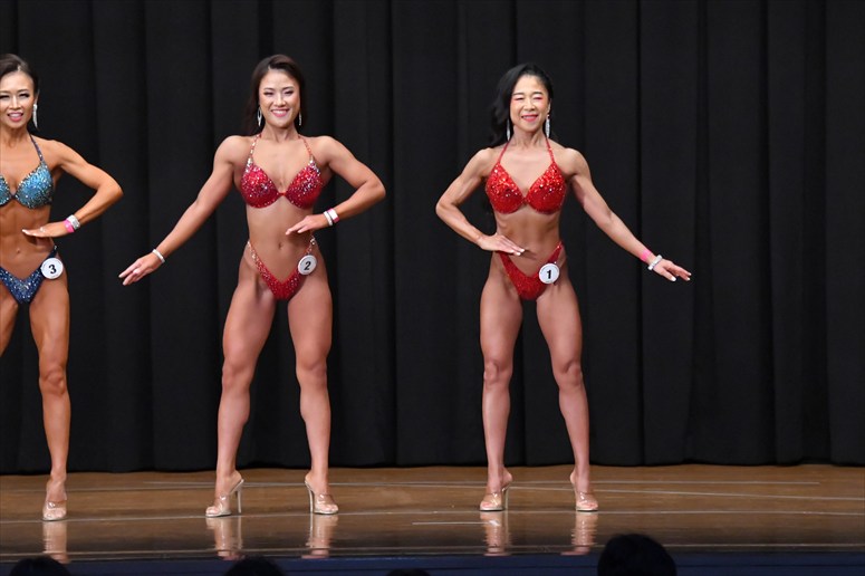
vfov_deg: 6.1
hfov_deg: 9.2
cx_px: 432
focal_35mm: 225
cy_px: 288
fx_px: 5404
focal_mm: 150
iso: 8000
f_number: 5.6
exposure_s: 1/400
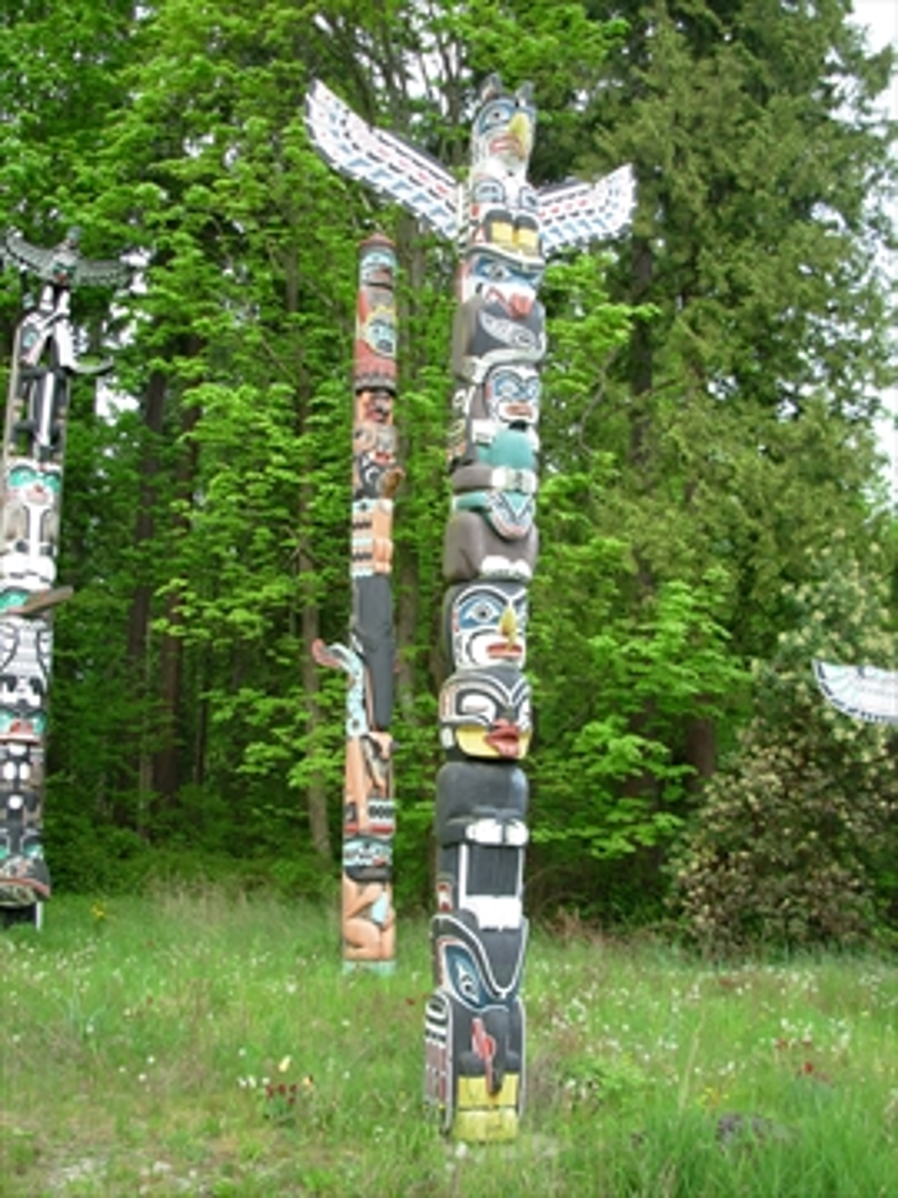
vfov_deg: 49.0
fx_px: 1314
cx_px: 449
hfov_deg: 37.7
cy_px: 599
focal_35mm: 38
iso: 50
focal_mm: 6.3
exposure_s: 1/117
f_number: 2.9
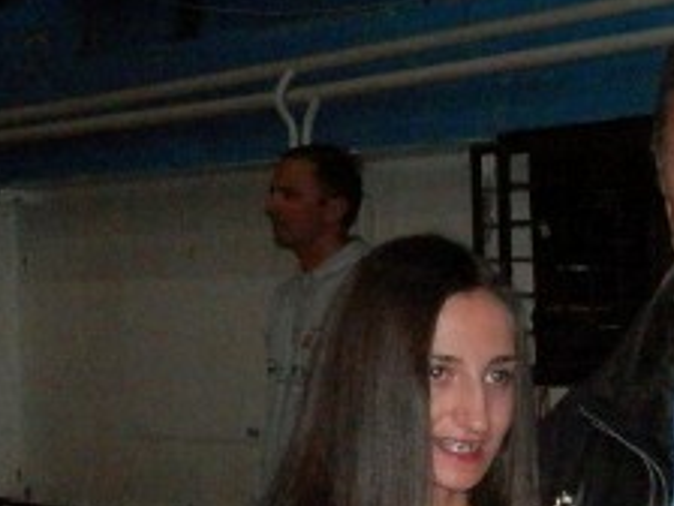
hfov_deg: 16.1
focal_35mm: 121
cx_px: 587
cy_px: 464
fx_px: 2356
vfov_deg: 12.2
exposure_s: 1/500
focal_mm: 9.8
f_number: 4.1
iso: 800
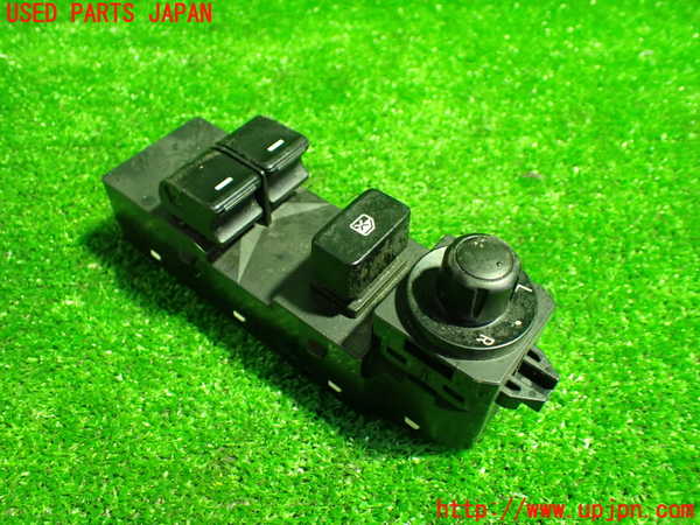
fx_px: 607
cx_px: 350
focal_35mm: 30
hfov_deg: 60.0
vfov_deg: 46.8
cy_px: 262
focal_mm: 5.4
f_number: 2.3
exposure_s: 1/40
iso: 800
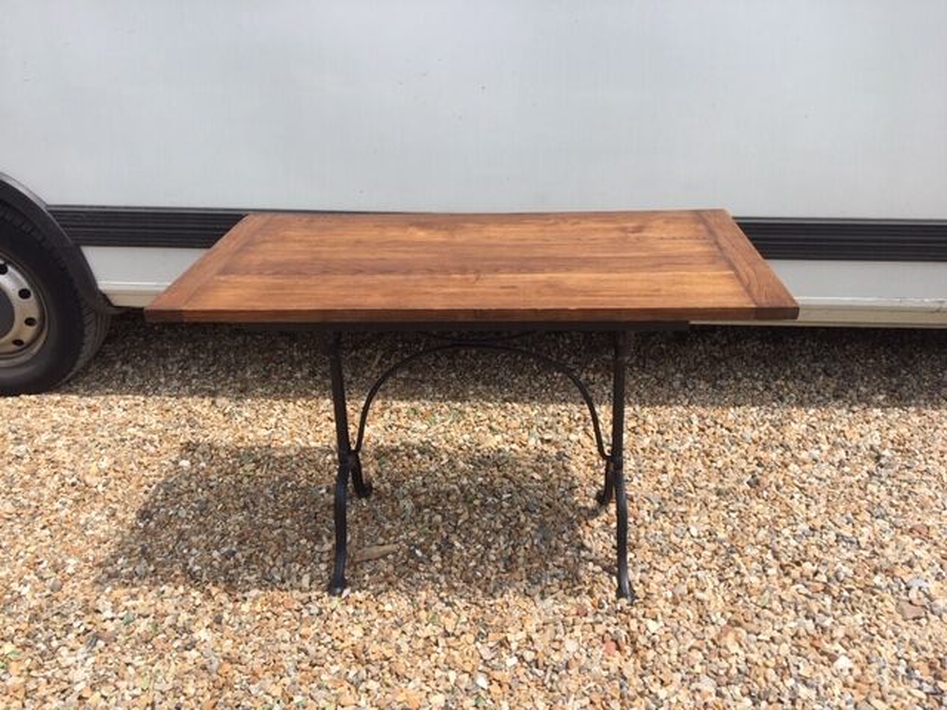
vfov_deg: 48.2
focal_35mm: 29
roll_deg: +1.3
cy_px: 355
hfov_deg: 61.7
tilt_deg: -26.5
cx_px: 474
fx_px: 793
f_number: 2.2
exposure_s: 1/1099
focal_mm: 4.15
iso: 25
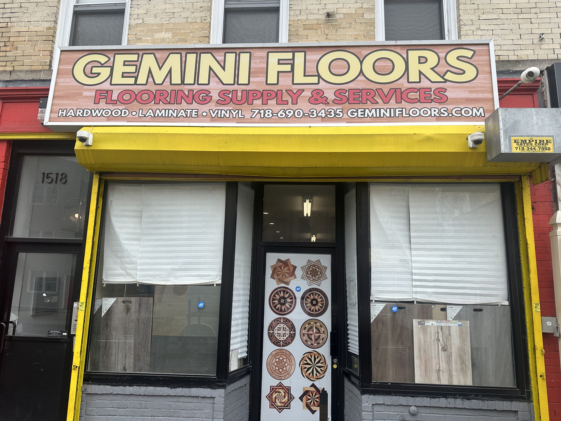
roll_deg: -1.8
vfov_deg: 56.8
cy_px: 210
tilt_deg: +10.7
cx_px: 280
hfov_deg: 71.6
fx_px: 389
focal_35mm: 24
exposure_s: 1/962
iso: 80
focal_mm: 6.86
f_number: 1.78
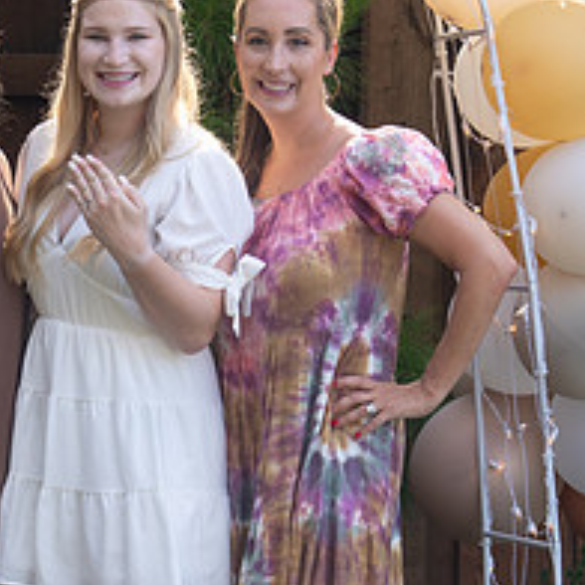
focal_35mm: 212
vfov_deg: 8.2
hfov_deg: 8.2
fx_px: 4053
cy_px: 398
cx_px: 53
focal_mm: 70
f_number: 3.5
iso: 100
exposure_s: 1/250
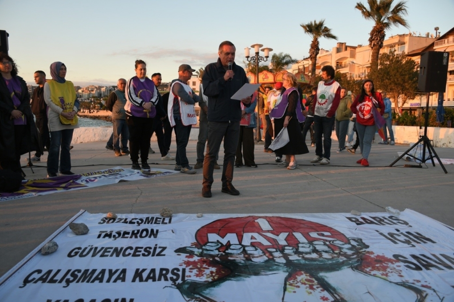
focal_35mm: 30
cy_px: 151
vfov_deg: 43.6
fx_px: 378
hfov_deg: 61.9
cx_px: 227
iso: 100
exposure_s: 1/125
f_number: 3.5
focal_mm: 20
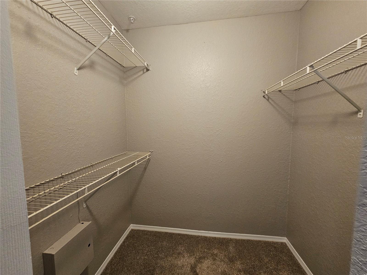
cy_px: 138
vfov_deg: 89.9
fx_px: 138
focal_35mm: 13
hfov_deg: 106.2
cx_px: 184
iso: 400
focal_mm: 2.2
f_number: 2.2
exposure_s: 1/30
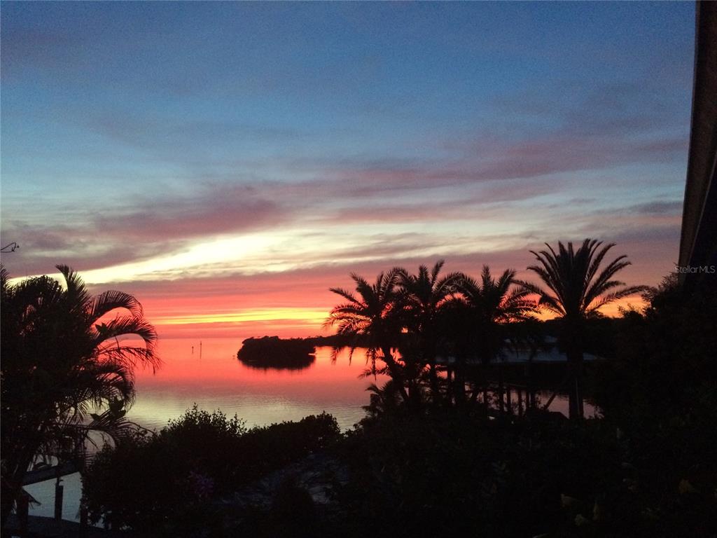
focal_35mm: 30
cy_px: 269
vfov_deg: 46.8
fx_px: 621
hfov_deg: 60.0
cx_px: 358
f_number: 2.2
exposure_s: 1/30
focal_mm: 4.12
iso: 320
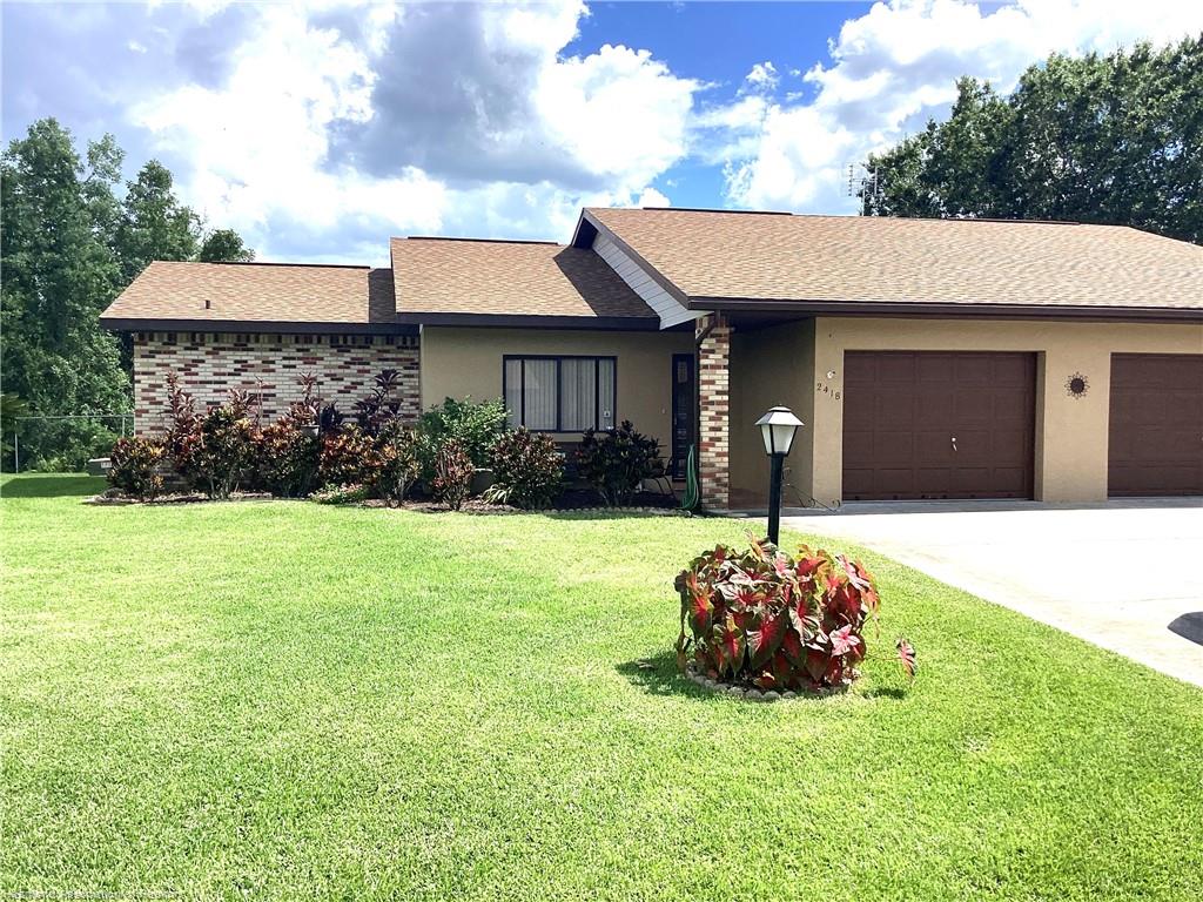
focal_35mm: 31
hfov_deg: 58.4
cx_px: 602
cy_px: 451
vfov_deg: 45.4
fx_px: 1077
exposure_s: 1/1274
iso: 25
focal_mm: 3.3
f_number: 2.4
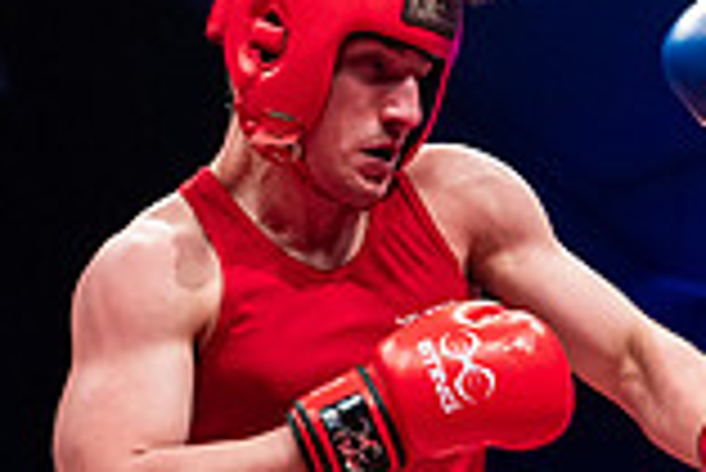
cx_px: 895
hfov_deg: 10.9
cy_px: 375
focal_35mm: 185
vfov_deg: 7.4
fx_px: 3631
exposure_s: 1/1000
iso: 4000
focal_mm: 50
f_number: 3.2
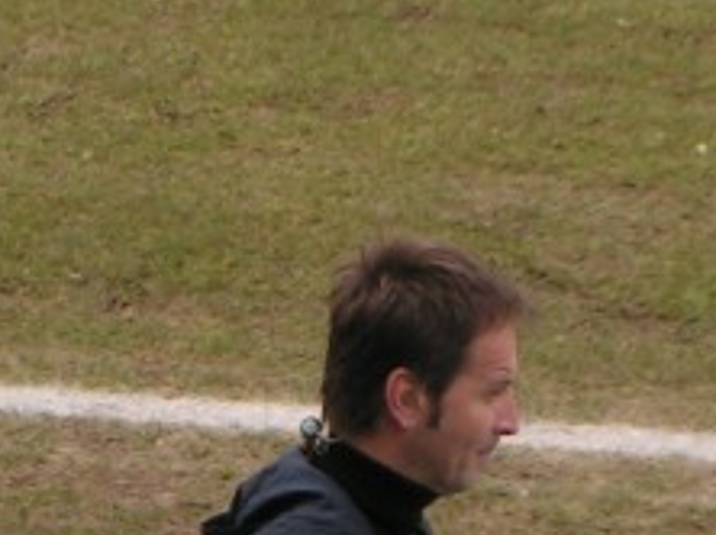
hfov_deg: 4.4
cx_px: -35
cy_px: 754
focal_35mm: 451
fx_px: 9318
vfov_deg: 3.3
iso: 50
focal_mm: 19.1
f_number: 5
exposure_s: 1/200
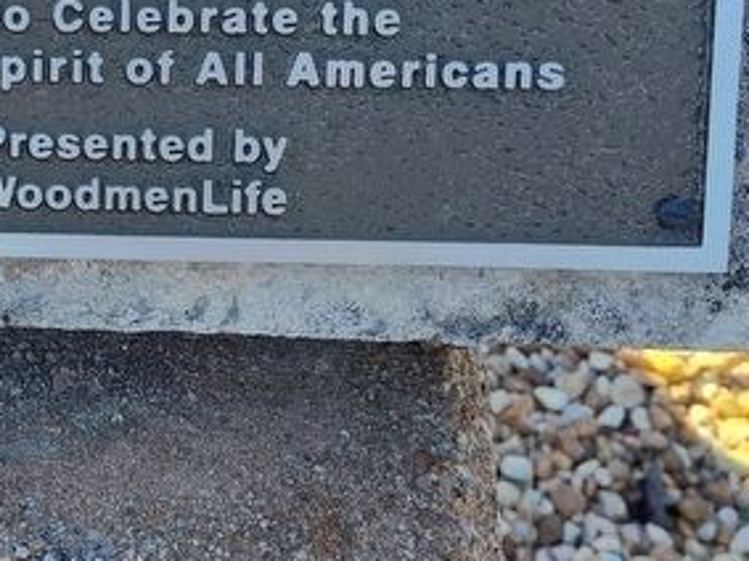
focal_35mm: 65
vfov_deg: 22.2
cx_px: 8
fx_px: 1406
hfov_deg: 28.1
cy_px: 101
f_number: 1.8
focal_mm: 5.56
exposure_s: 1/603
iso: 100
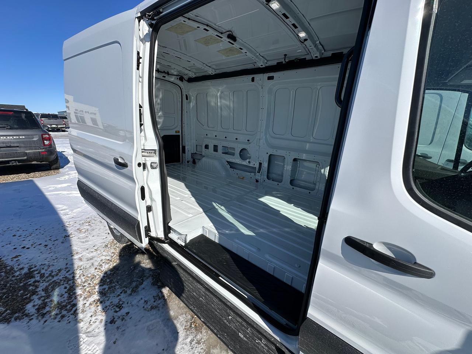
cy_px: 177
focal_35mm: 14
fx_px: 191
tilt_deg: -15.6
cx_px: 236
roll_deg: -0.9
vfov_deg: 85.7
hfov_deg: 102.1
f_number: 2.2
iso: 50
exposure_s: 1/2212
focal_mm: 2.22
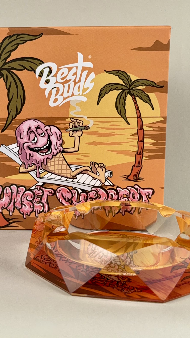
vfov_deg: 41.2
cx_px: 75
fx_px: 448
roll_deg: -1.0
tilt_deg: -6.4
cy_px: 136
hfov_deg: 23.9
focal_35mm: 50
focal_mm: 6.76
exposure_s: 1/125
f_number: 1.78
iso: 50
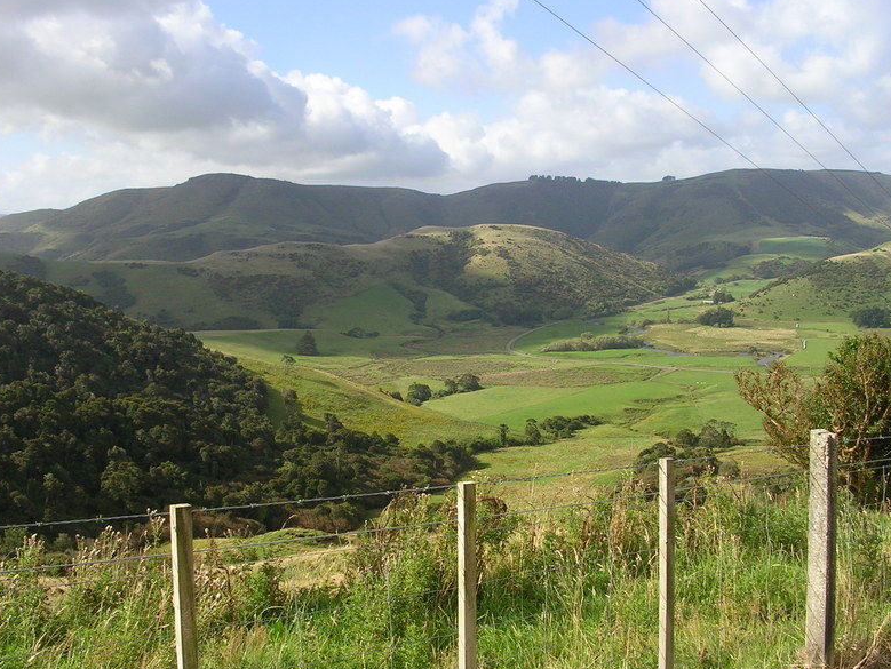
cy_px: 329
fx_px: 1004
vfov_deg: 36.8
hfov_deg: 47.8
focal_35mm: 39
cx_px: 441
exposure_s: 1/238
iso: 50
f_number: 5.6
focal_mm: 5.8
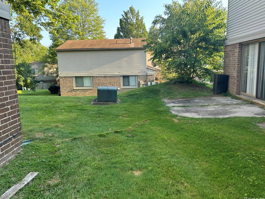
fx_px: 207
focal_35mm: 27
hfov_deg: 65.3
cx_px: 134
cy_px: 100
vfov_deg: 51.4
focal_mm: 5.7
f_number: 1.5
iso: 40
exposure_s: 1/289
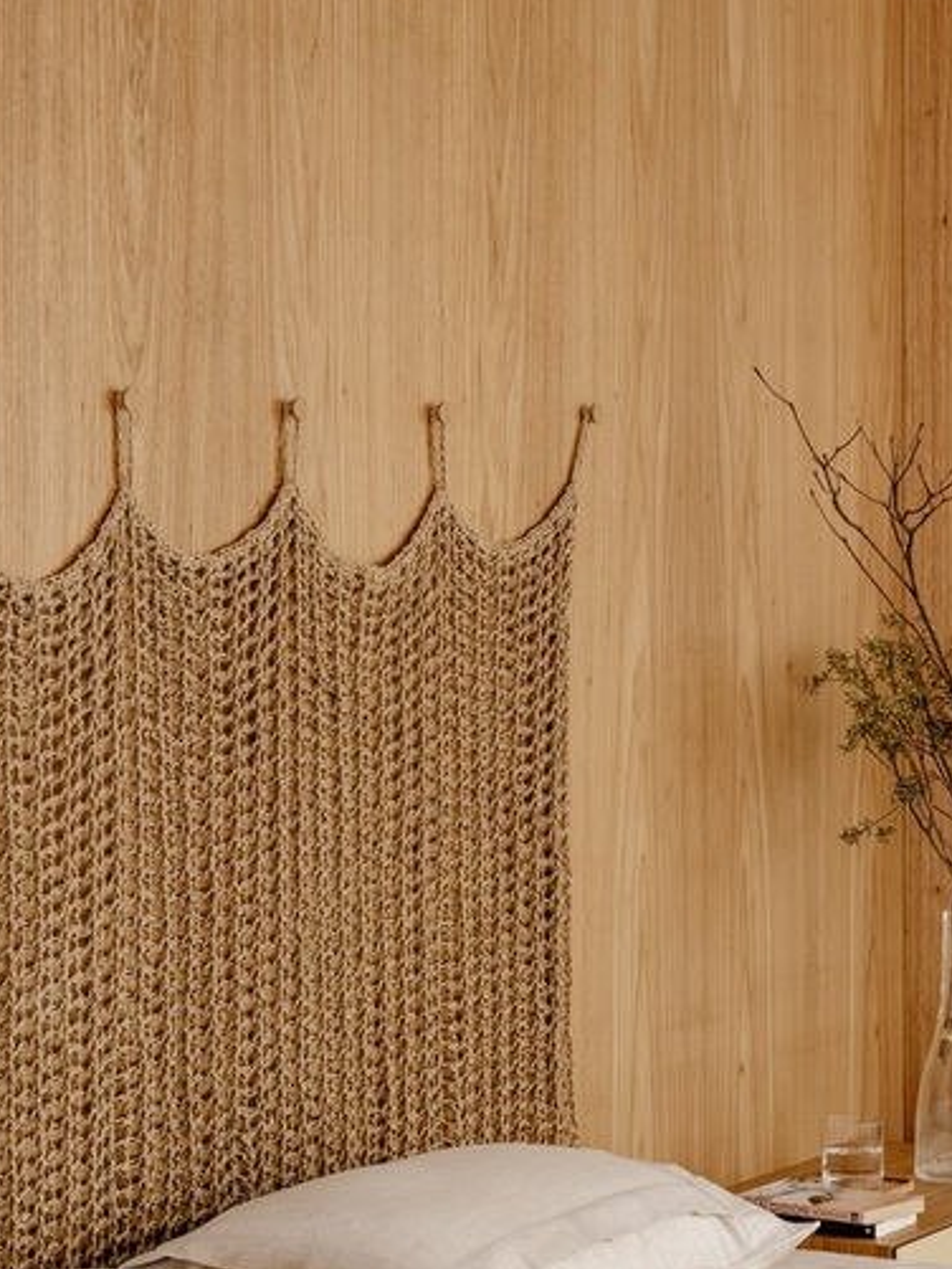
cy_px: 616
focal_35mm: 110
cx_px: 787
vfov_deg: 17.9
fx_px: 4032
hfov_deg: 13.4
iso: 200
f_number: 9
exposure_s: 1/2.5
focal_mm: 65
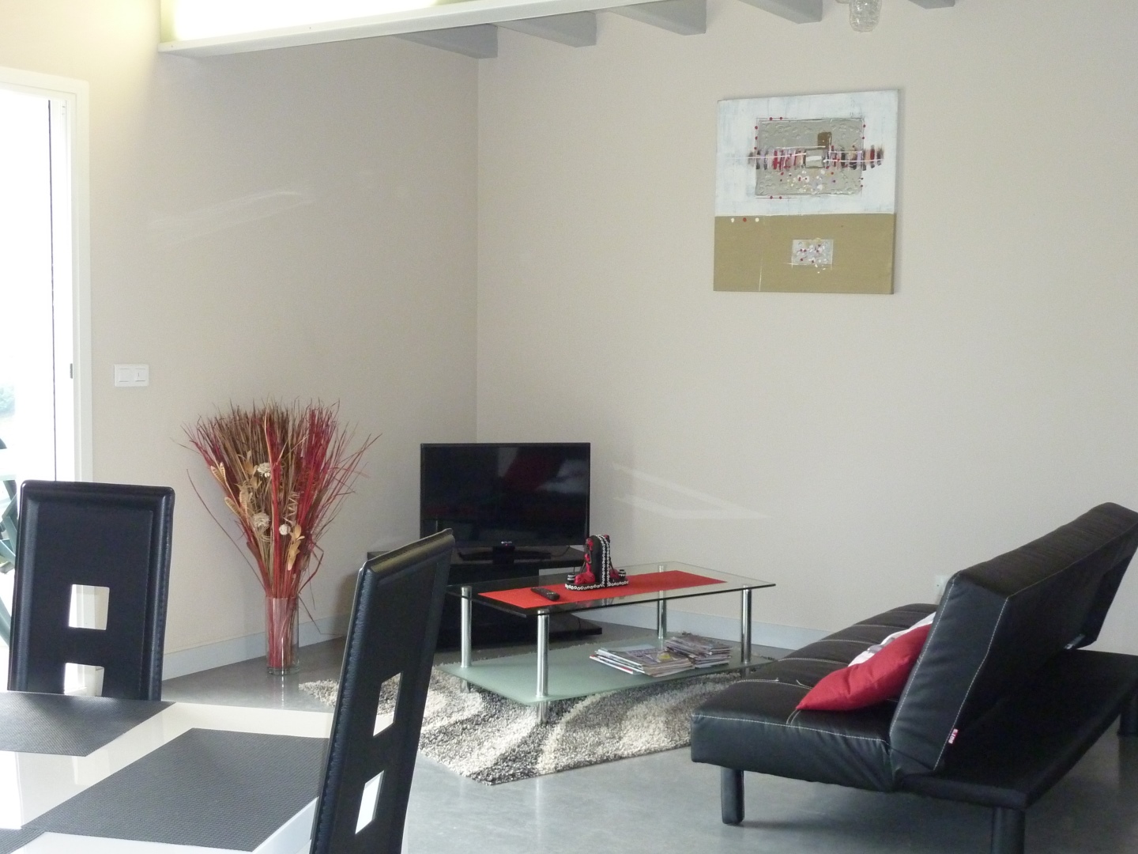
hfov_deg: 44.8
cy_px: 427
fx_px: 1381
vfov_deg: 34.3
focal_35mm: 42
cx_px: 569
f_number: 3.7
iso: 500
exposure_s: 1/30
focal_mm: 6.9
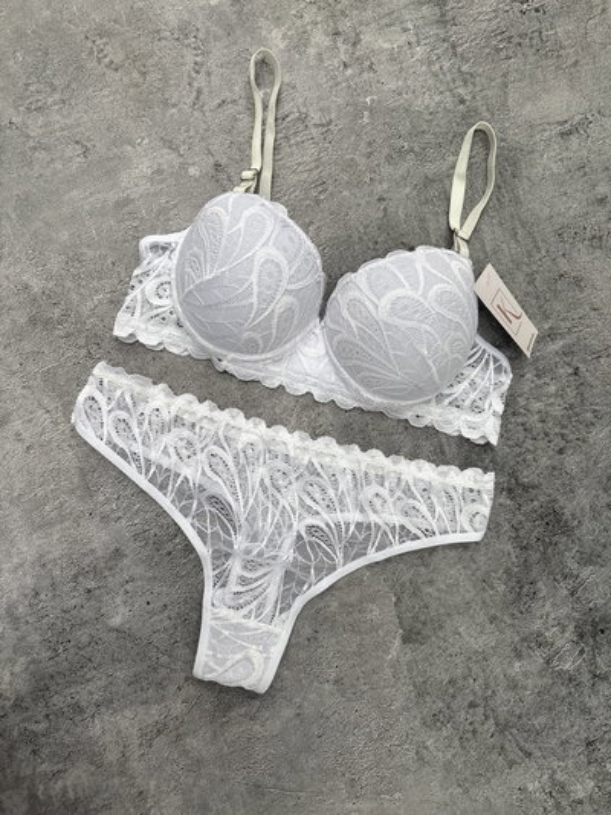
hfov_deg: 53.1
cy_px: 408
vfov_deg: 67.3
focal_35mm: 26
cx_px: 306
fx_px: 612
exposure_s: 1/100
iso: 64
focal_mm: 5.96
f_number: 1.6
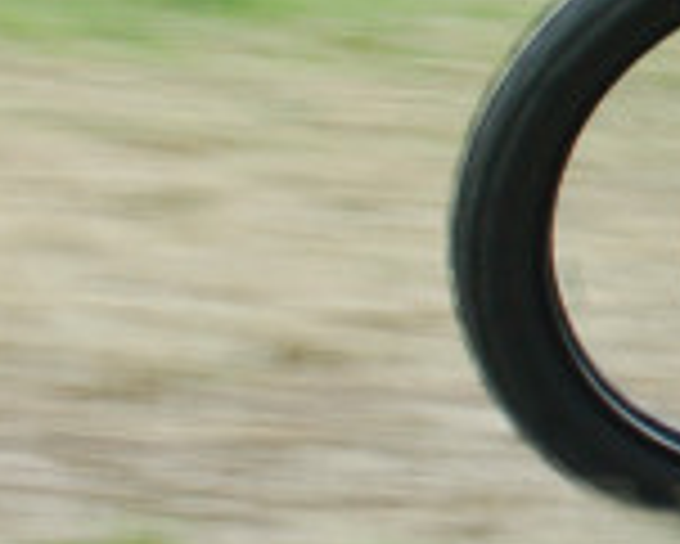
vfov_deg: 3.0
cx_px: 1783
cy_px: -225
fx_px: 10472
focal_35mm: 520
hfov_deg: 3.6
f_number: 8
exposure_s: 1/180
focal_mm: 70
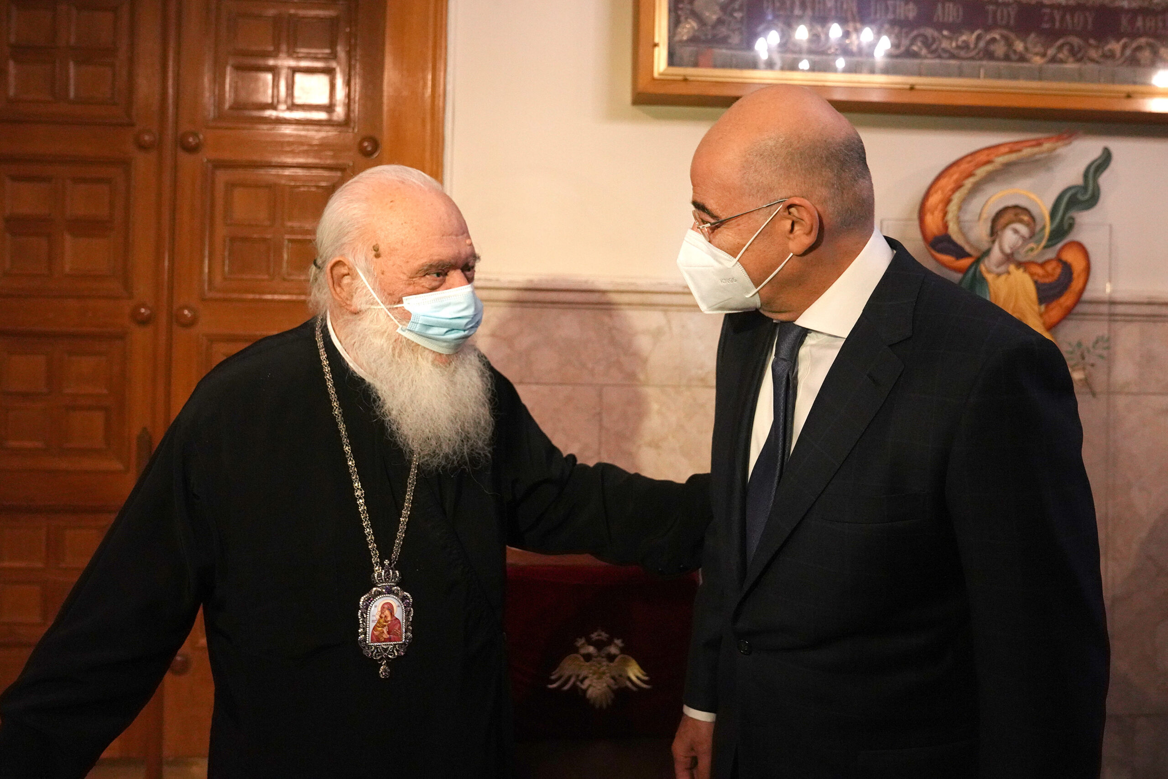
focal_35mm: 26
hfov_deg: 69.4
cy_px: 390
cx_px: 584
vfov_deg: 49.6
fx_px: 844
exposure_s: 1/320
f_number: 4
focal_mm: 26
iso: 4000
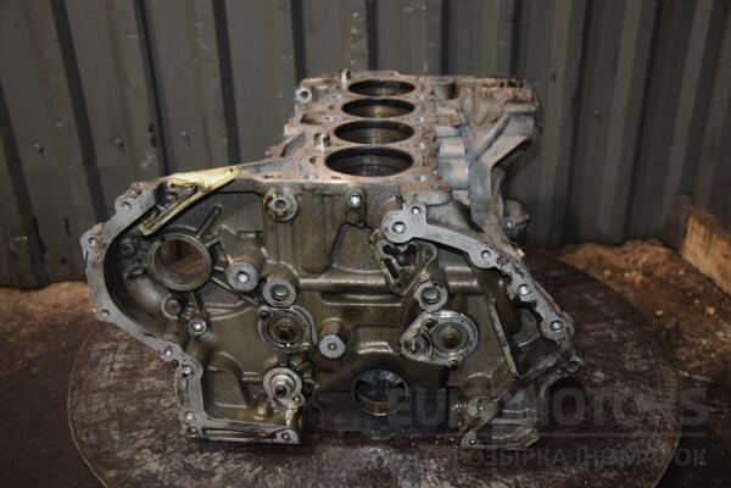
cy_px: 244
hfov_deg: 49.6
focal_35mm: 39
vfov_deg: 34.2
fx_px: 792
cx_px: 366
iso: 800
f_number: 5
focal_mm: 26
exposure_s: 1/60
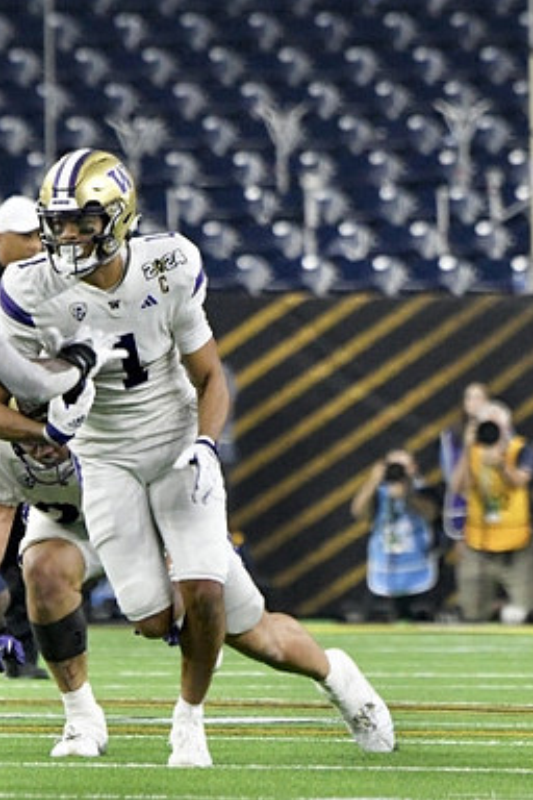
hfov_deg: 2.0
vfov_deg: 2.9
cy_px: 400
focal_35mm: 702
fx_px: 15589
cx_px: 46
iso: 6400
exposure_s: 1/1000
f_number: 5.6
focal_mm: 310
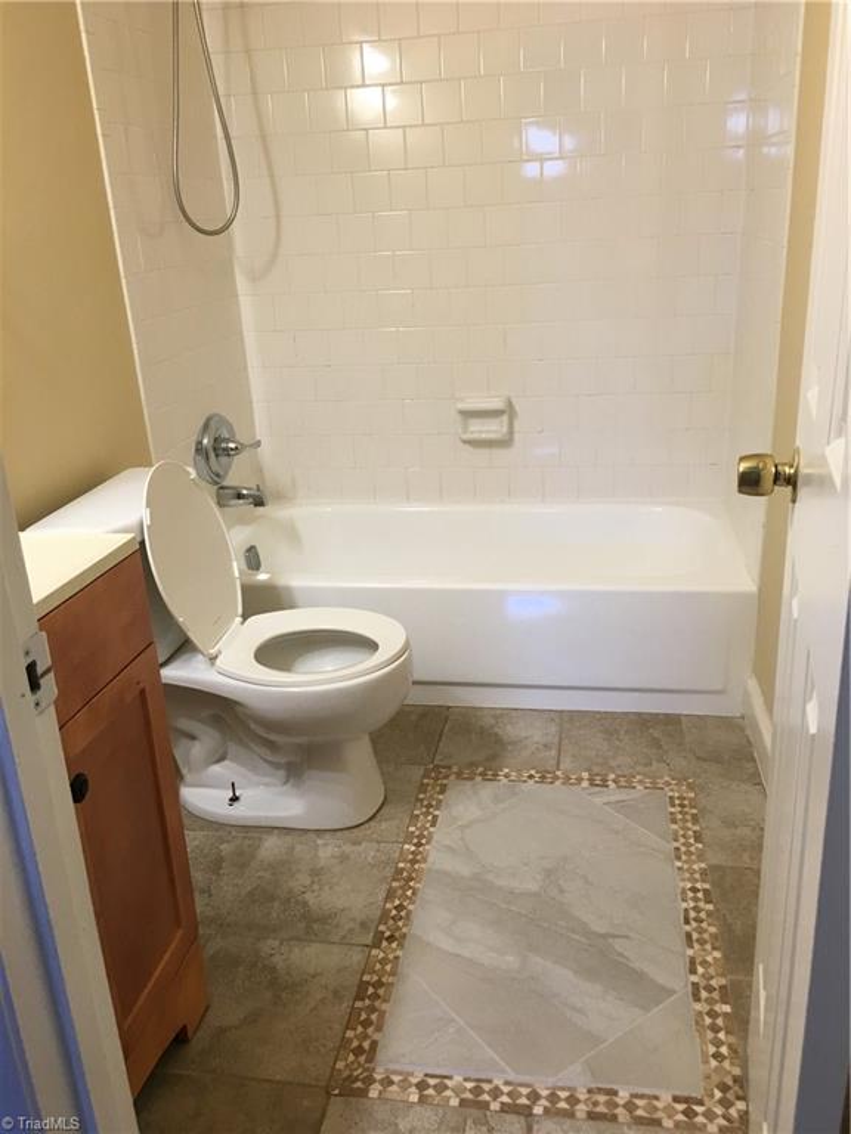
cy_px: 567
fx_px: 951
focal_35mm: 29
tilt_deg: -20.7
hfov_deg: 48.2
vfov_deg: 61.7
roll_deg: +3.6
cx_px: 426
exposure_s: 1/30
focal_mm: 4.15
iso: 80
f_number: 2.2
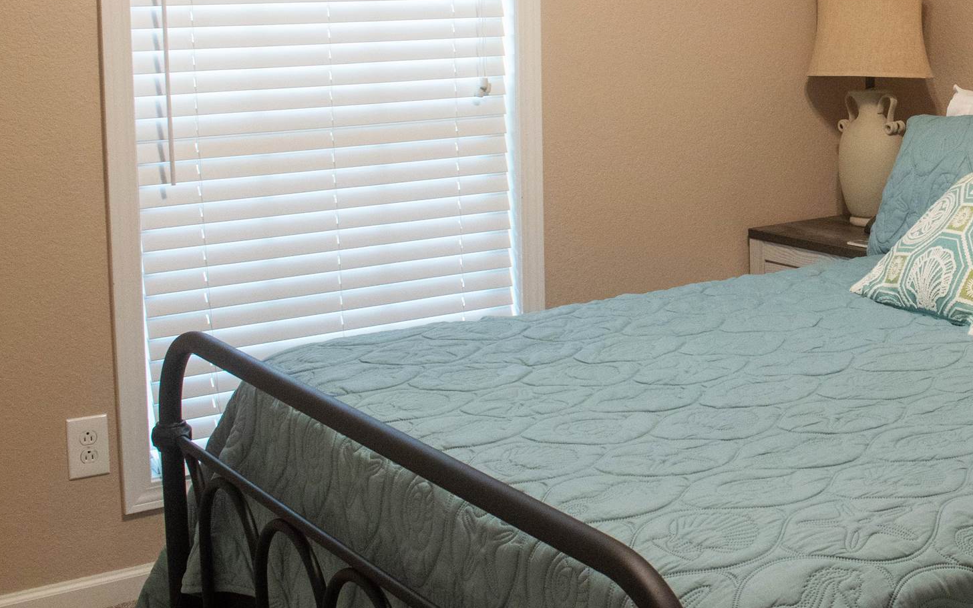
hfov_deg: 33.0
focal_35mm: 58
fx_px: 1538
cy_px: 139
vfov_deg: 22.1
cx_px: 904
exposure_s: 1/25
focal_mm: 18
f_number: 8
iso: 800
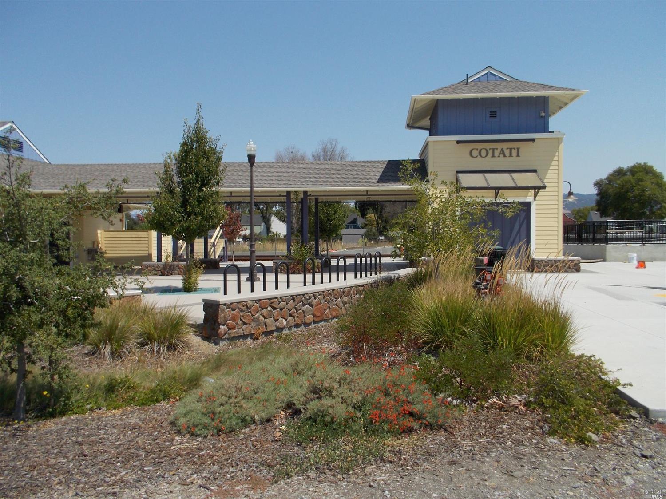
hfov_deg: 61.7
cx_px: 333
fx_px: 558
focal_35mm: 29
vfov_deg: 48.2
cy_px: 250
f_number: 3.3
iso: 80
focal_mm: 4.1
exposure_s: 1/1250
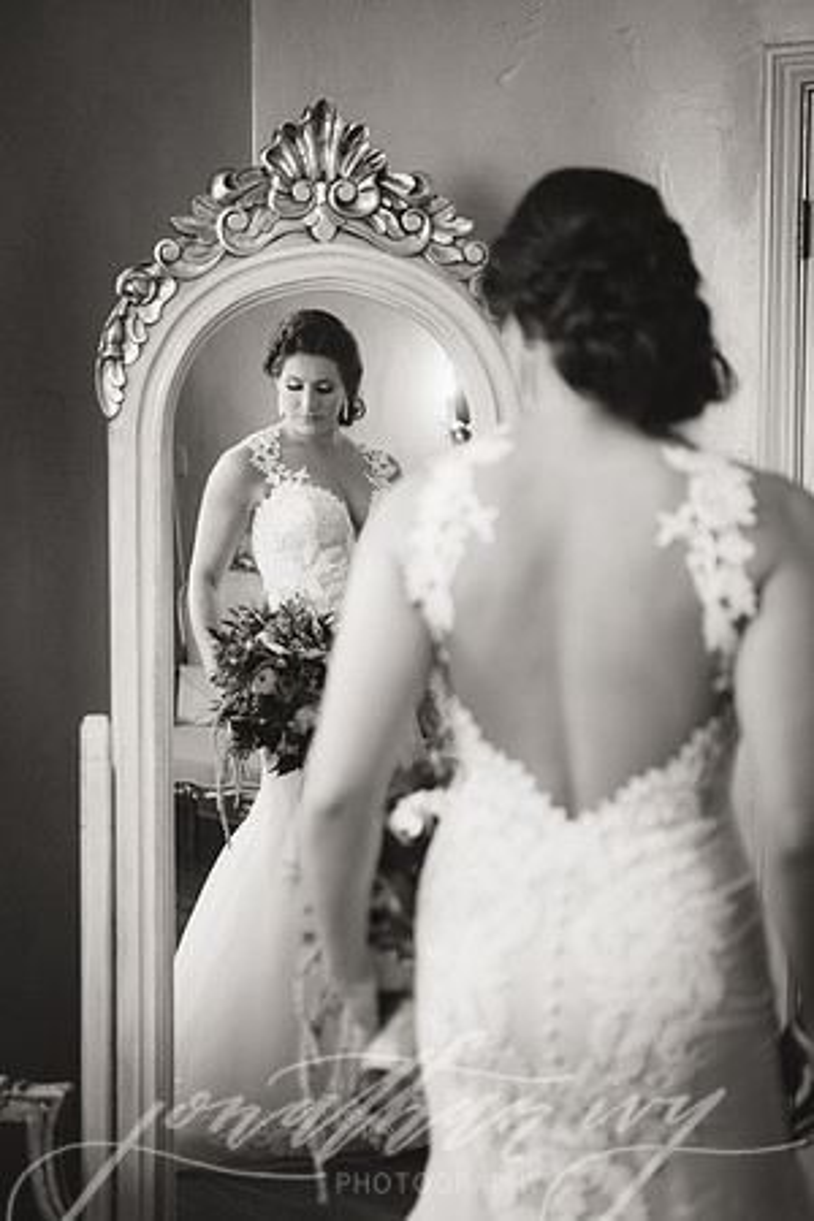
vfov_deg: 28.8
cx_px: 407
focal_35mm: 70
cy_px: 610
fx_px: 2374
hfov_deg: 19.5
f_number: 2.8
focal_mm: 70
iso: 1000
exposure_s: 1/100
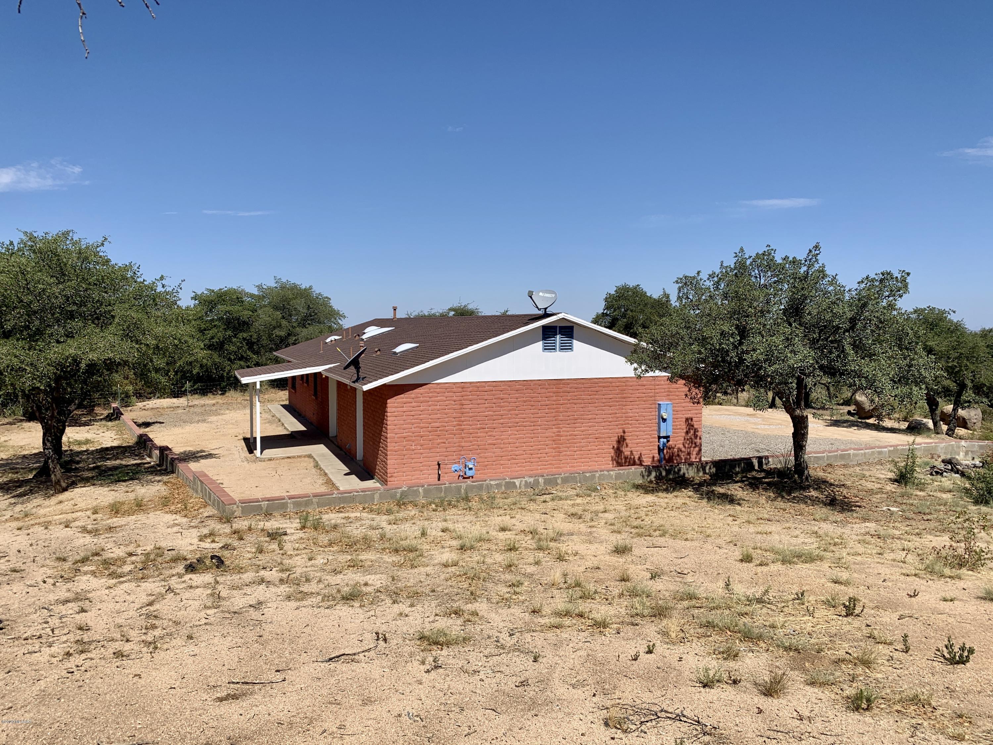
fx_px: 746
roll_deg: +0.1
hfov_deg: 67.3
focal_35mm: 26
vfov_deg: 53.1
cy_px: 372
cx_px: 496
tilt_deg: -2.0
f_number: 1.8
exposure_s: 1/3401
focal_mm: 4.25
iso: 25
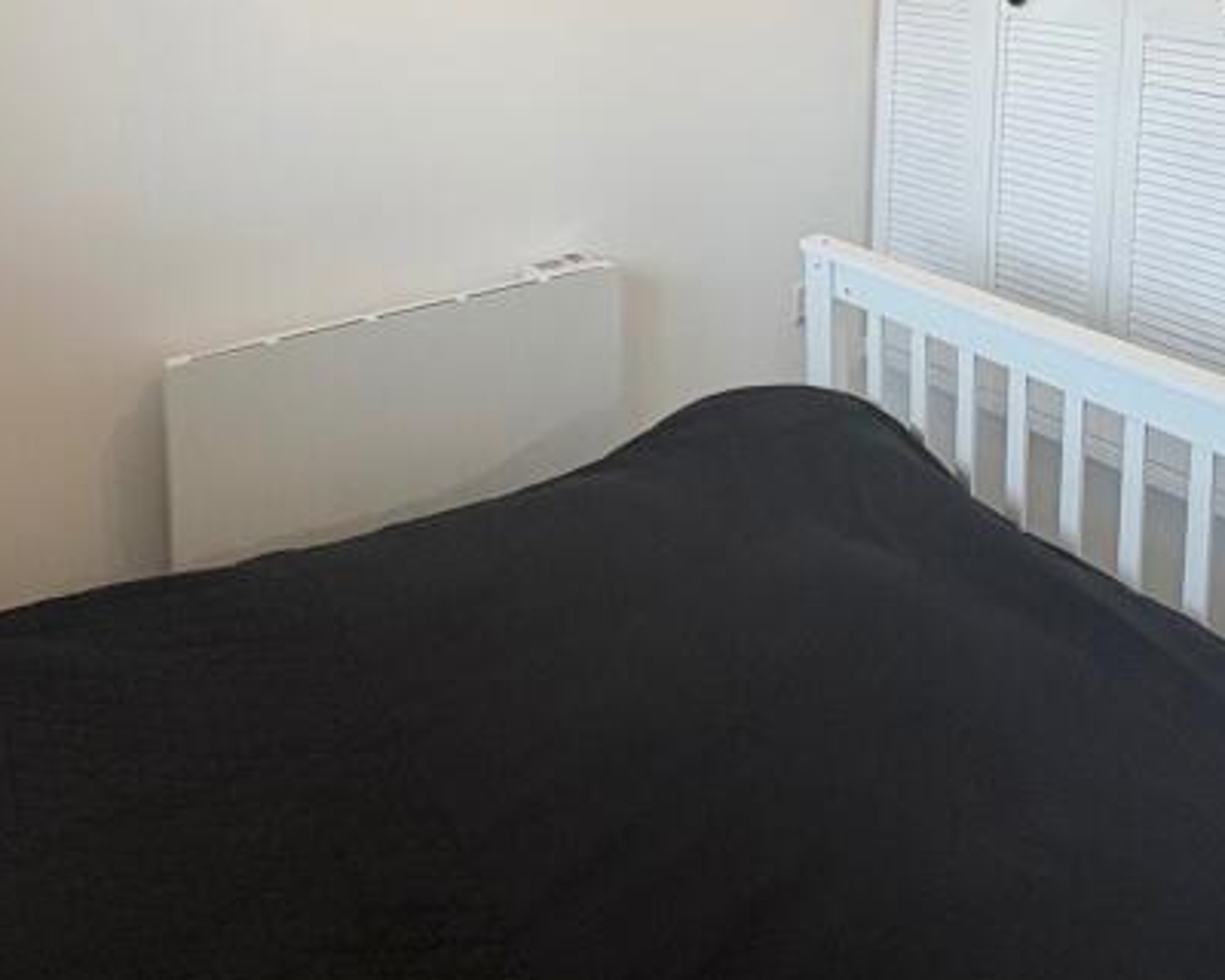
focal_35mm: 35
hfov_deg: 51.5
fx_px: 1269
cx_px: 603
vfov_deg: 37.6
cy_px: -6
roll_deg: -0.2
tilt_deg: -6.2
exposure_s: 1/99
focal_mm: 2.22
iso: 200
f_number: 2.2
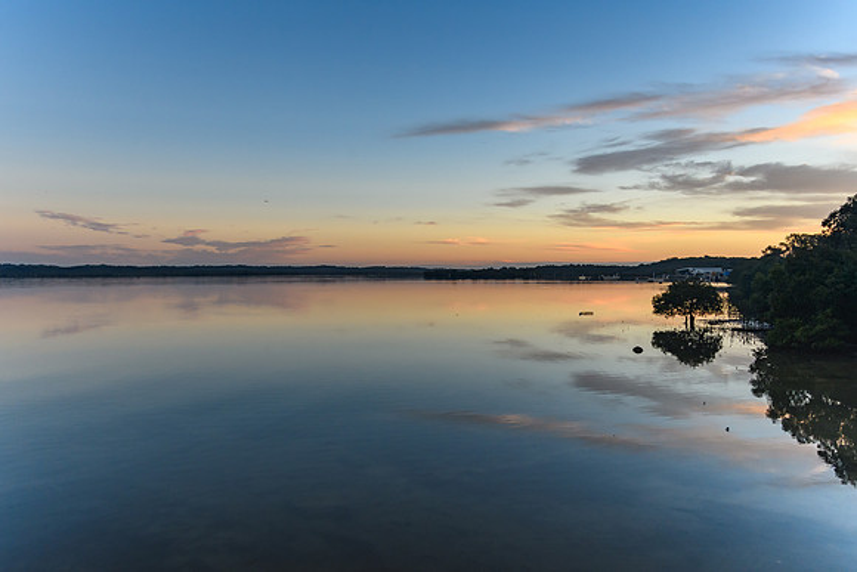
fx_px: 645
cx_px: 428
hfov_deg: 67.2
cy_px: 286
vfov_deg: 47.8
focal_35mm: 27
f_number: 9
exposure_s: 1/100
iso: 400
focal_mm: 18
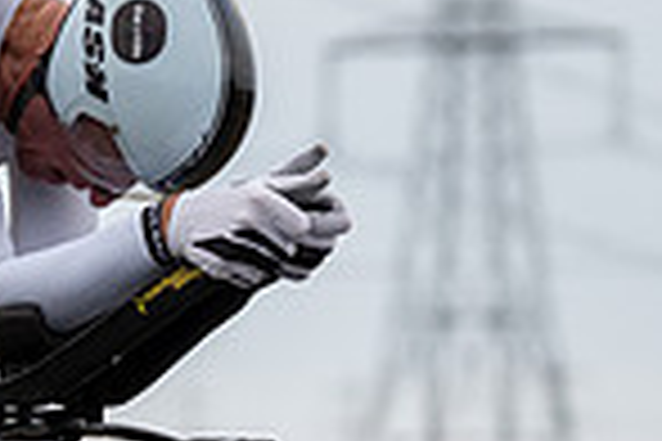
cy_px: 142
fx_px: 7925
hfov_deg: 4.8
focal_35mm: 431
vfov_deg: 3.2
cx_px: 194
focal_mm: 109
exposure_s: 1/1000
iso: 500
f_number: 3.5
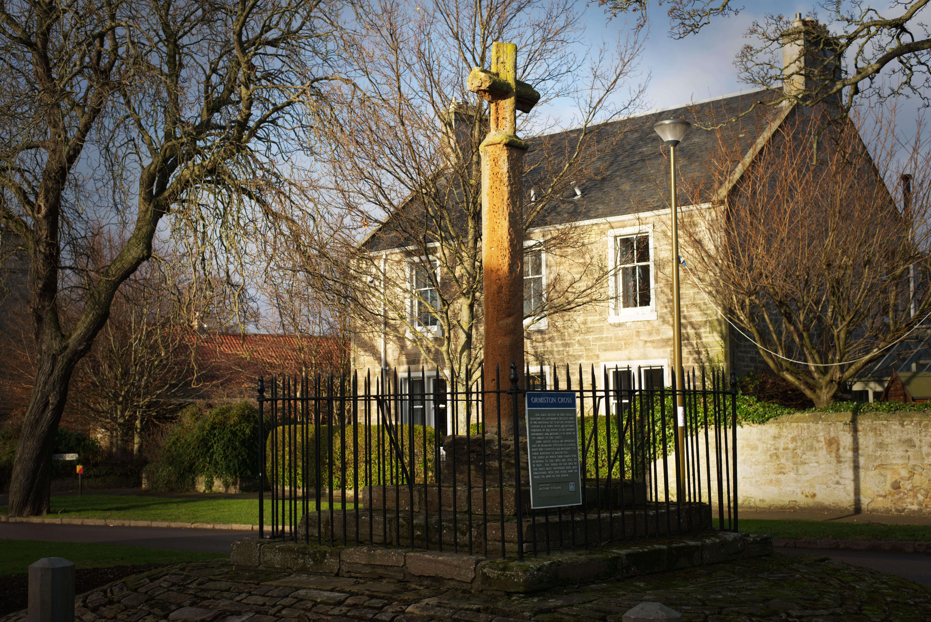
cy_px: 311
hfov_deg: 39.6
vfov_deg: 27.0
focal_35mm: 50
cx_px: 466
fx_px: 1293
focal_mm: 50
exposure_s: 1/320
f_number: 5
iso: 79
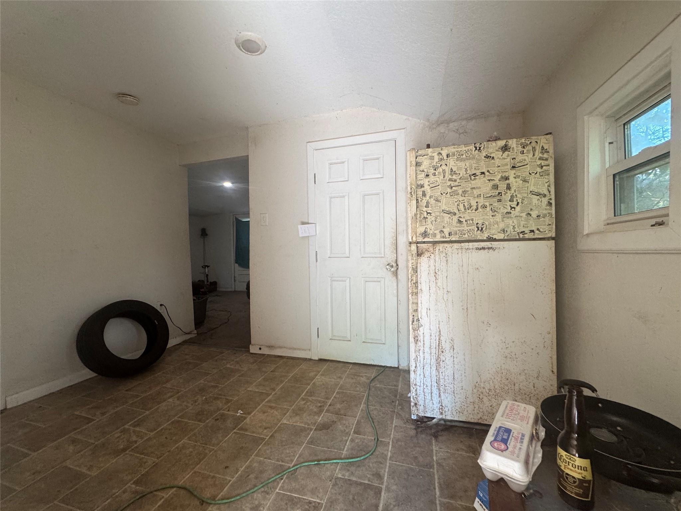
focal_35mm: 14
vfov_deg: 85.7
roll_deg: +2.1
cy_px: 256
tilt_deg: +0.3
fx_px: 275
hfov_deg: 102.1
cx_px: 340
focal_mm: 2.22
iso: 250
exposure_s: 1/120
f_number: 2.2
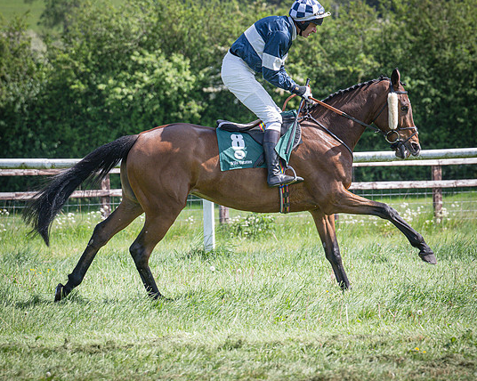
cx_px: 229
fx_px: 3075
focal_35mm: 218
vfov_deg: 7.1
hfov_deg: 8.9
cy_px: 196
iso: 400
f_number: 4.5
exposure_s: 1/1600
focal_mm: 120
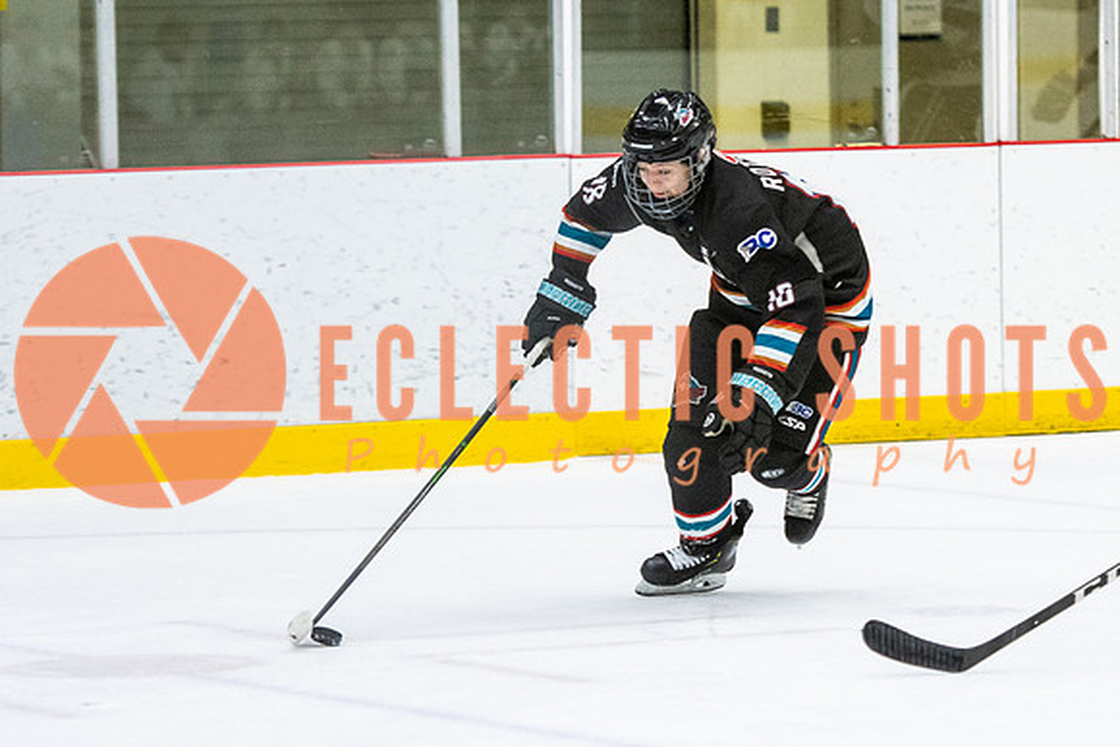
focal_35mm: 247
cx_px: 747
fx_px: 7689
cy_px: 295
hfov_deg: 8.3
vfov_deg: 5.6
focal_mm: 112
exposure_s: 1/640
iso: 1800
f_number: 2.8
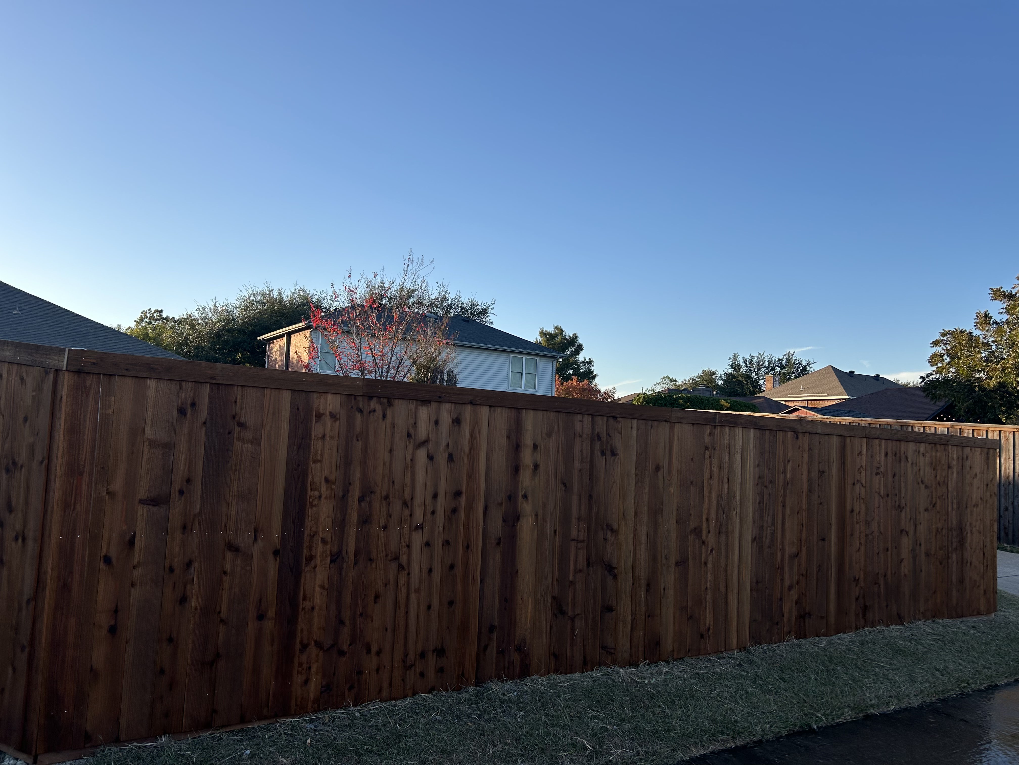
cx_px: 510
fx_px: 765
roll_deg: -2.4
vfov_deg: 53.1
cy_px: 382
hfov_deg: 67.3
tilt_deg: +4.2
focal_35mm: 26
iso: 50
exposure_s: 1/2083
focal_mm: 5.7
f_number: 1.5
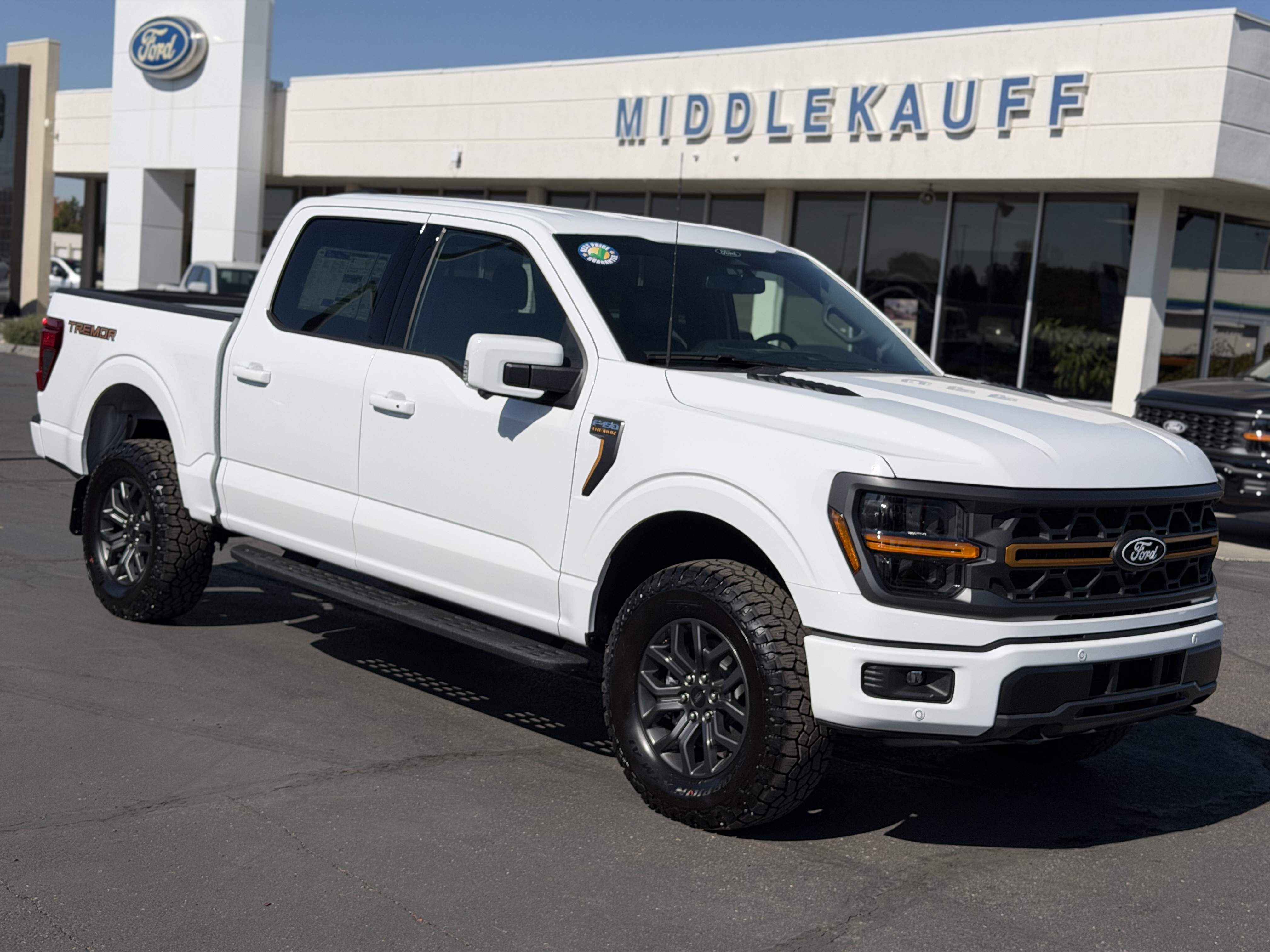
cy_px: 476
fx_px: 1761
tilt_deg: -5.2
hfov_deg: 39.7
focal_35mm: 48
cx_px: 635
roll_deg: -3.9
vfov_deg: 30.3
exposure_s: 1/11364
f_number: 1.78
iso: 64
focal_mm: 6.76
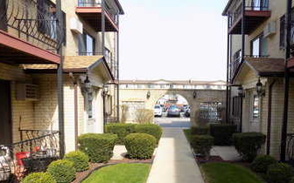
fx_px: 248
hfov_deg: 60.7
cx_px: 177
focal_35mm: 31
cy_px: 125
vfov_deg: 40.0
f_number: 3.1
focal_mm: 4
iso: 80
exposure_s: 1/250
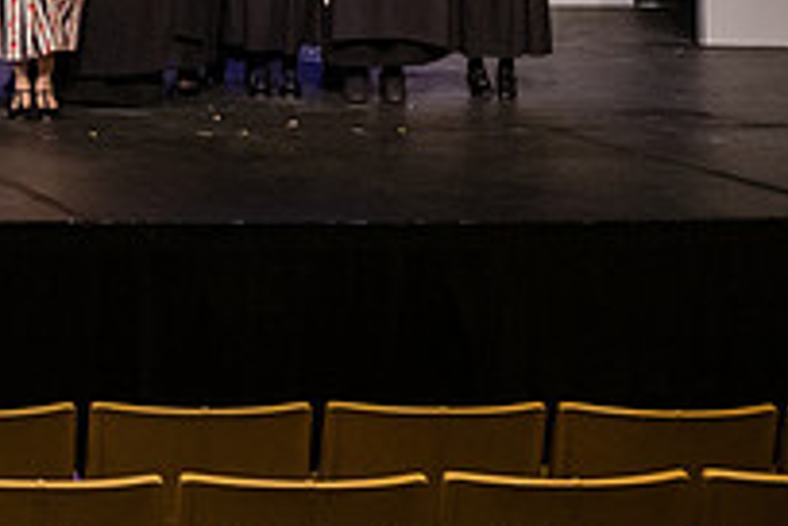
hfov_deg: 13.3
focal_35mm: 148
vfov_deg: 9.1
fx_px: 3239
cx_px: -305
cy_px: -184
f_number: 3.5
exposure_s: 1/250
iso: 5000
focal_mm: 52
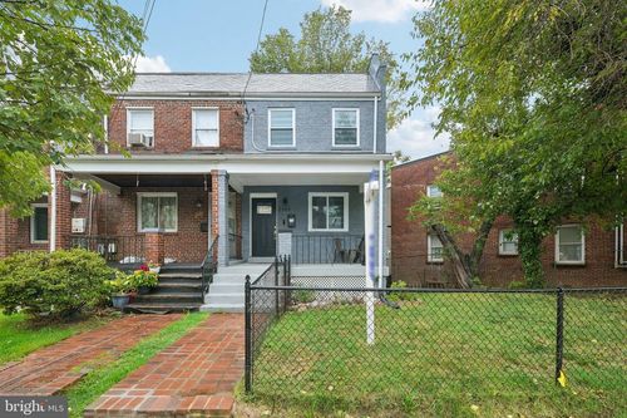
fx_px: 244
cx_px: 314
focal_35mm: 14
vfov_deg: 81.2
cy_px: 209
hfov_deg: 104.3
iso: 100
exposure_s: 1/6
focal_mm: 14
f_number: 8
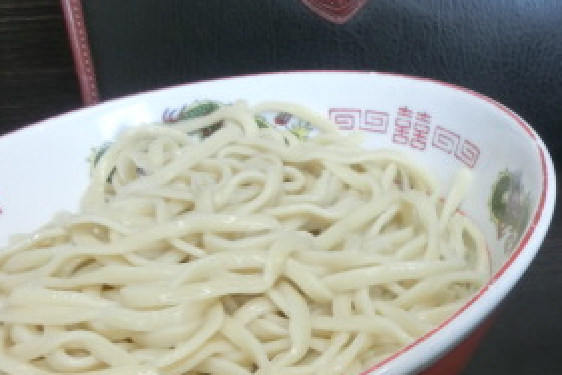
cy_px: 347
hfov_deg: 32.4
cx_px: 556
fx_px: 890
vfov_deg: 23.1
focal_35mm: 57
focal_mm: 4.24
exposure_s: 1/125
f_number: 3
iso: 400
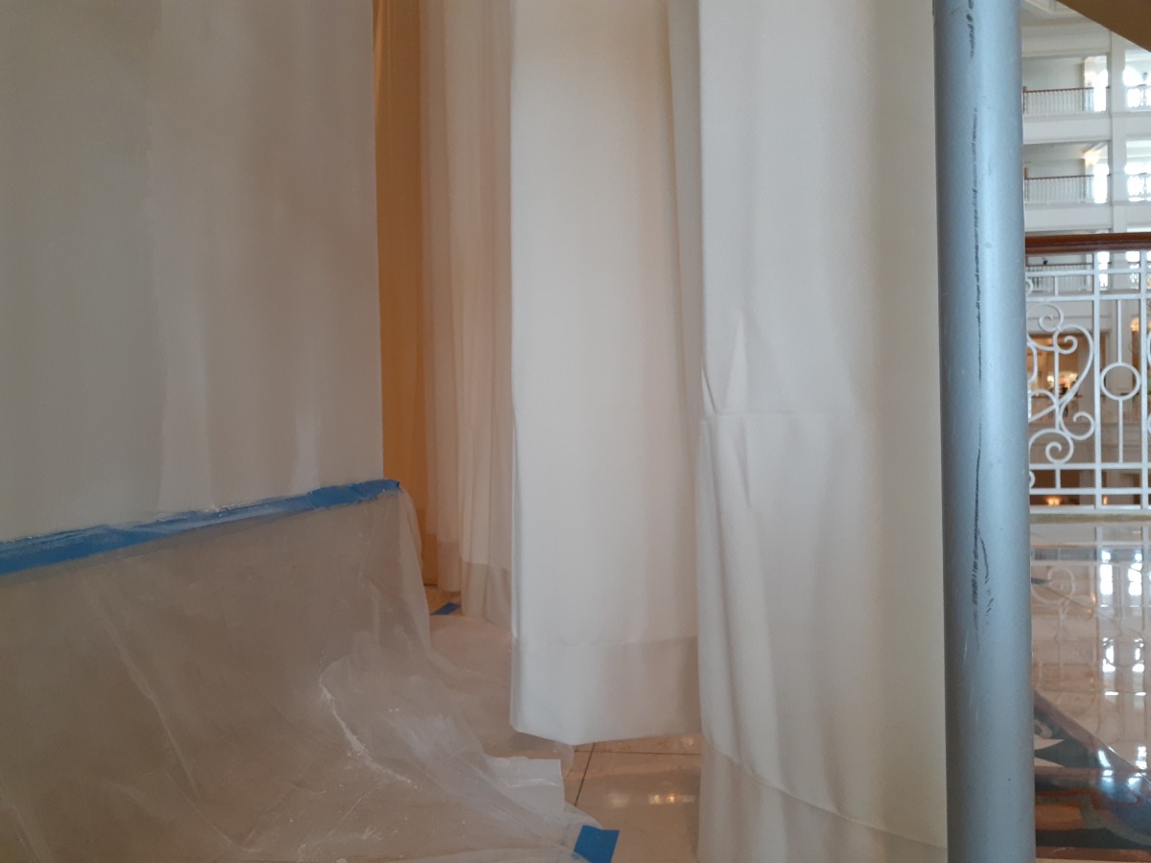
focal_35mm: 27
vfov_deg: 51.4
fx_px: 898
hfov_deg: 65.3
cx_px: 576
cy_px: 432
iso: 200
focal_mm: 3.6
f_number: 1.9
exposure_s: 1/60
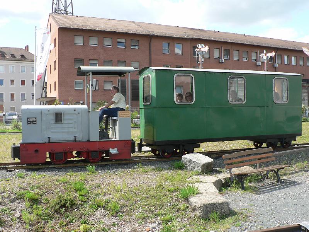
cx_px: 154
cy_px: 116
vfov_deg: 38.7
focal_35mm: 37
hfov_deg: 50.1
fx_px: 330
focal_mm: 6.2
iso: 80
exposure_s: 1/320
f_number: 4
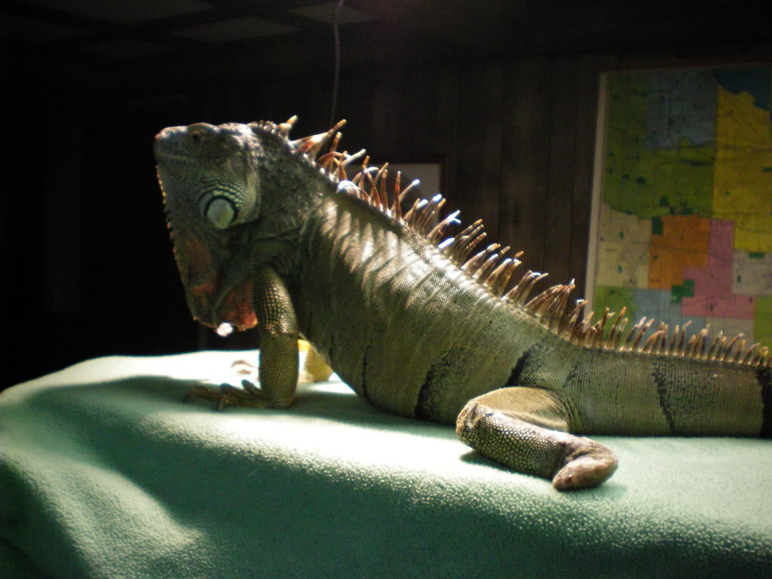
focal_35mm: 38
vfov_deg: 37.7
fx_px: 847
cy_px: 290
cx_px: 386
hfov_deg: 49.0
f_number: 3.1
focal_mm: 6.3
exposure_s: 1/60
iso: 250
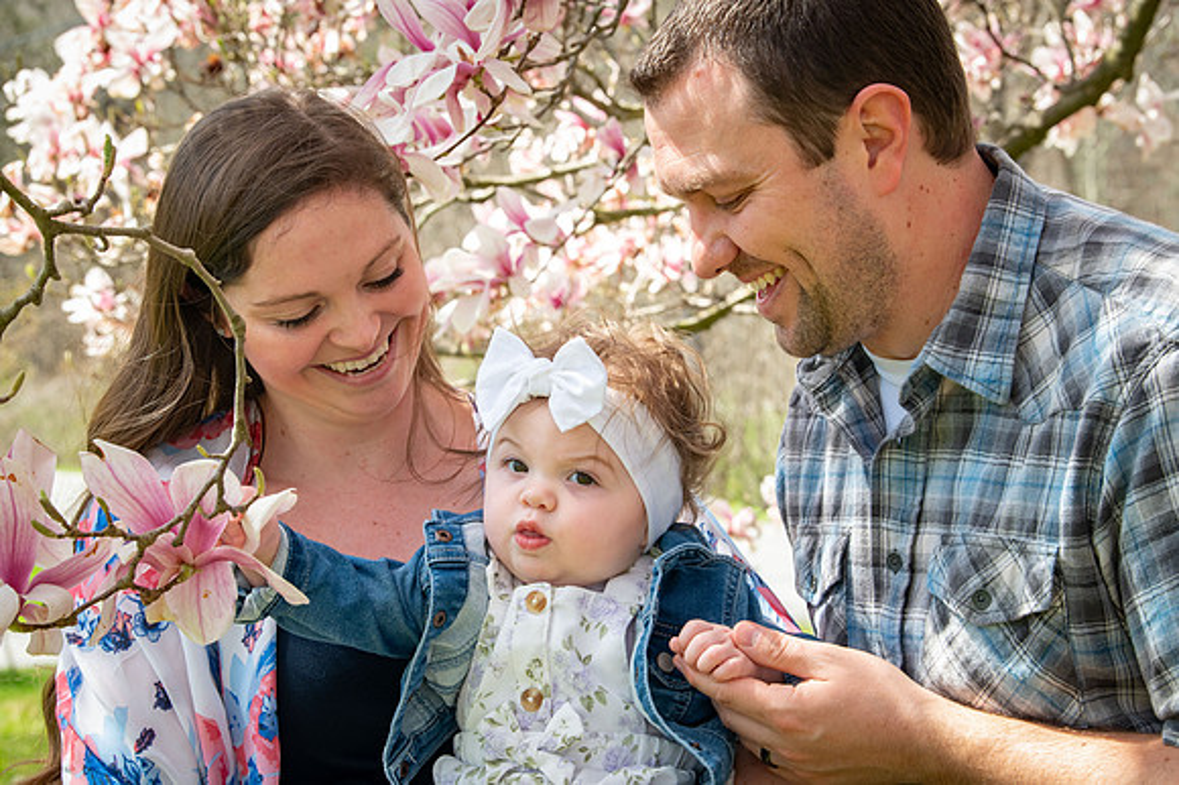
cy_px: 392
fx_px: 2815
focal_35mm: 86
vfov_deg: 15.9
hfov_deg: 23.7
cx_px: 590
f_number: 11
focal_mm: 86
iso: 1250
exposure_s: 1/400
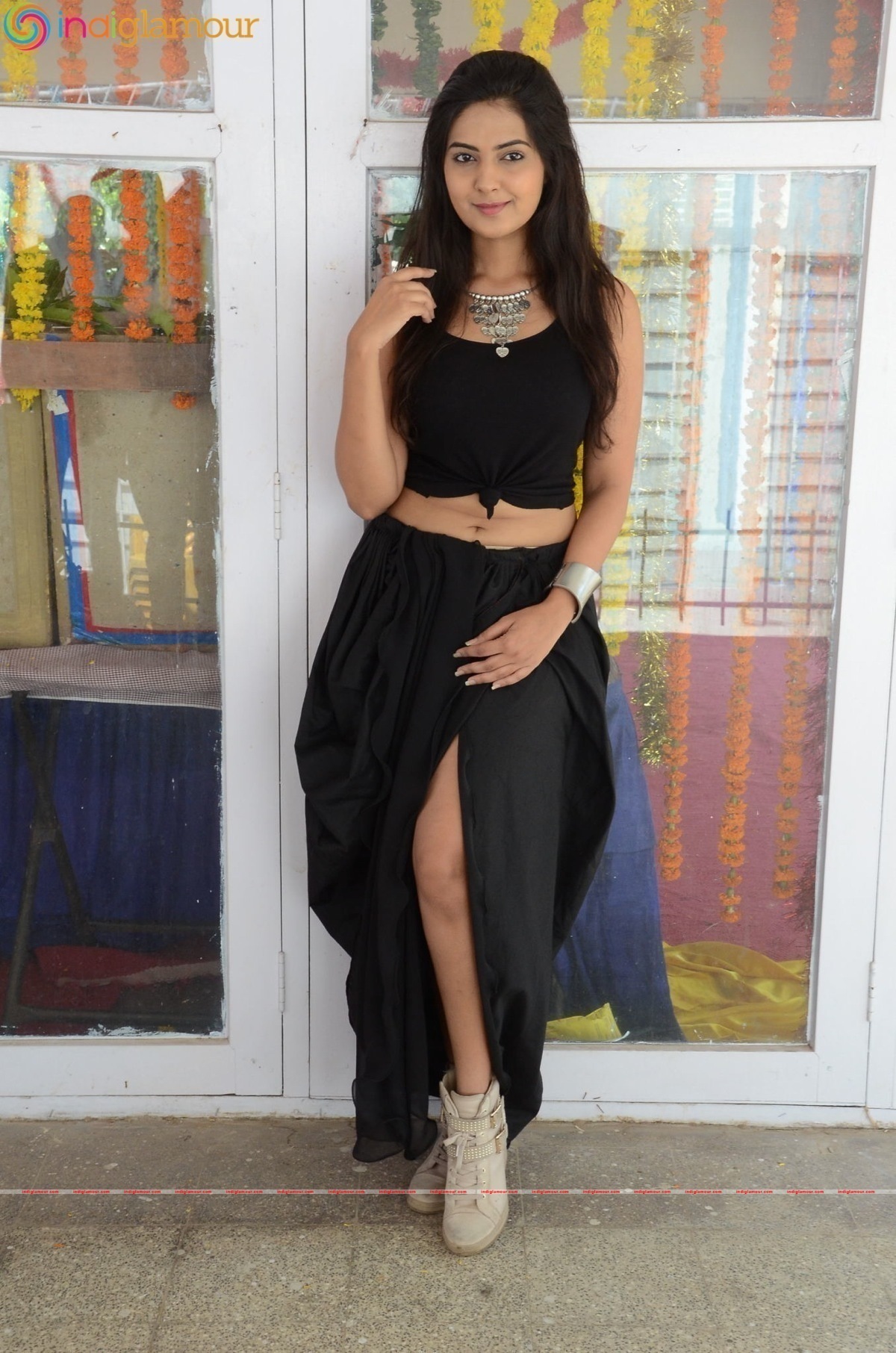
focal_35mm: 48
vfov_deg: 41.2
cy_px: 676
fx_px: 1800
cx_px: 448
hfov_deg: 28.0
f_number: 8
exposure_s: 1/125
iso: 1000
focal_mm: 32
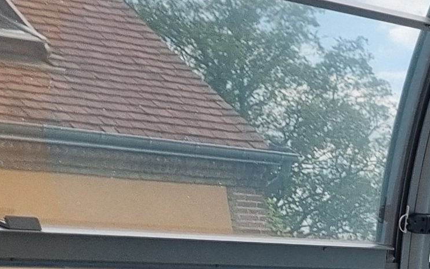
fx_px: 1758
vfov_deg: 7.9
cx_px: 1100
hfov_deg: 11.2
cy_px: 729
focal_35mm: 150
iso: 50
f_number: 1.8
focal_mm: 5.4
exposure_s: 1/1984
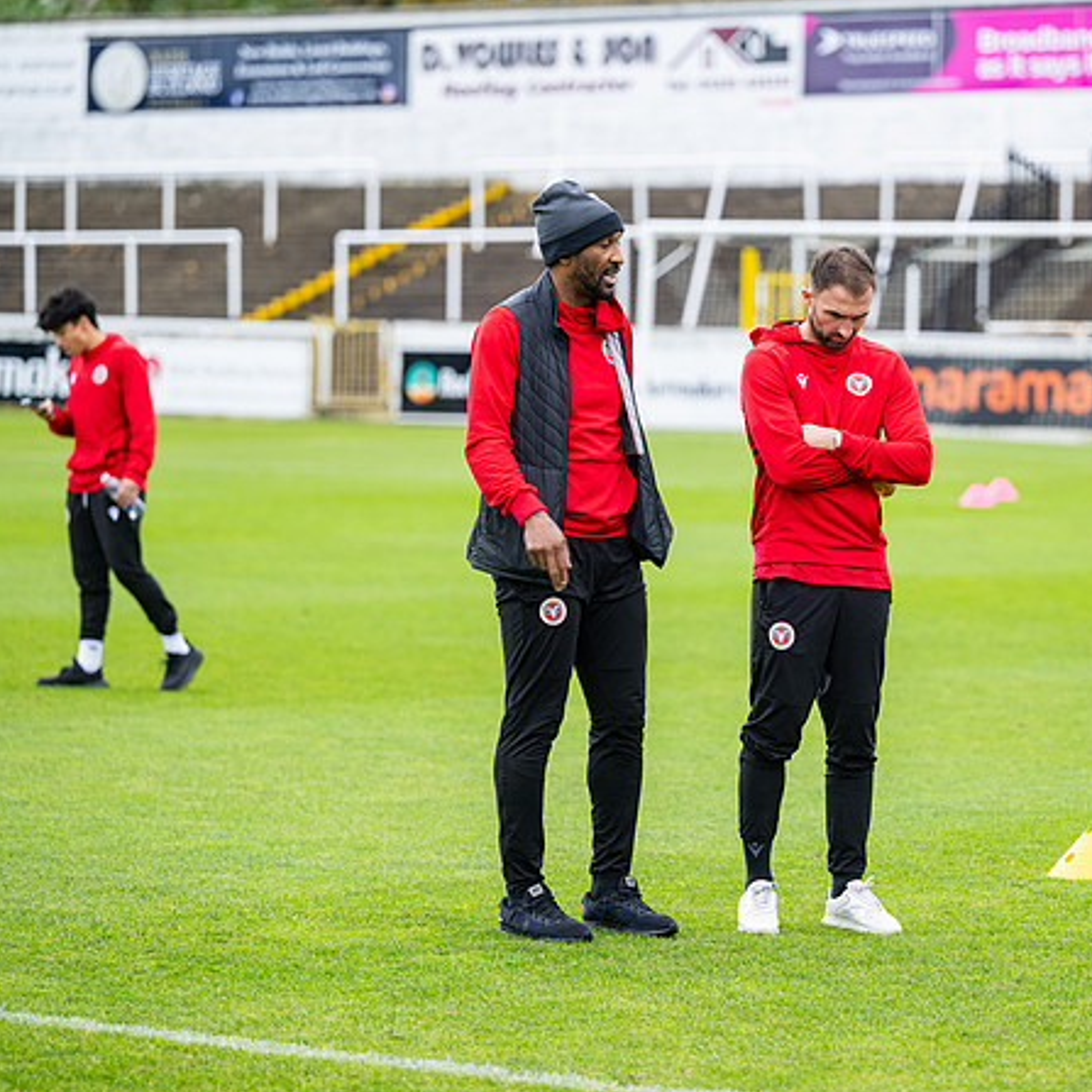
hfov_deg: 10.5
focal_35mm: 167
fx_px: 5960
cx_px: 721
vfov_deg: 10.5
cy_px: 545
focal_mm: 130
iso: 250
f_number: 2.8
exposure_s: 1/250
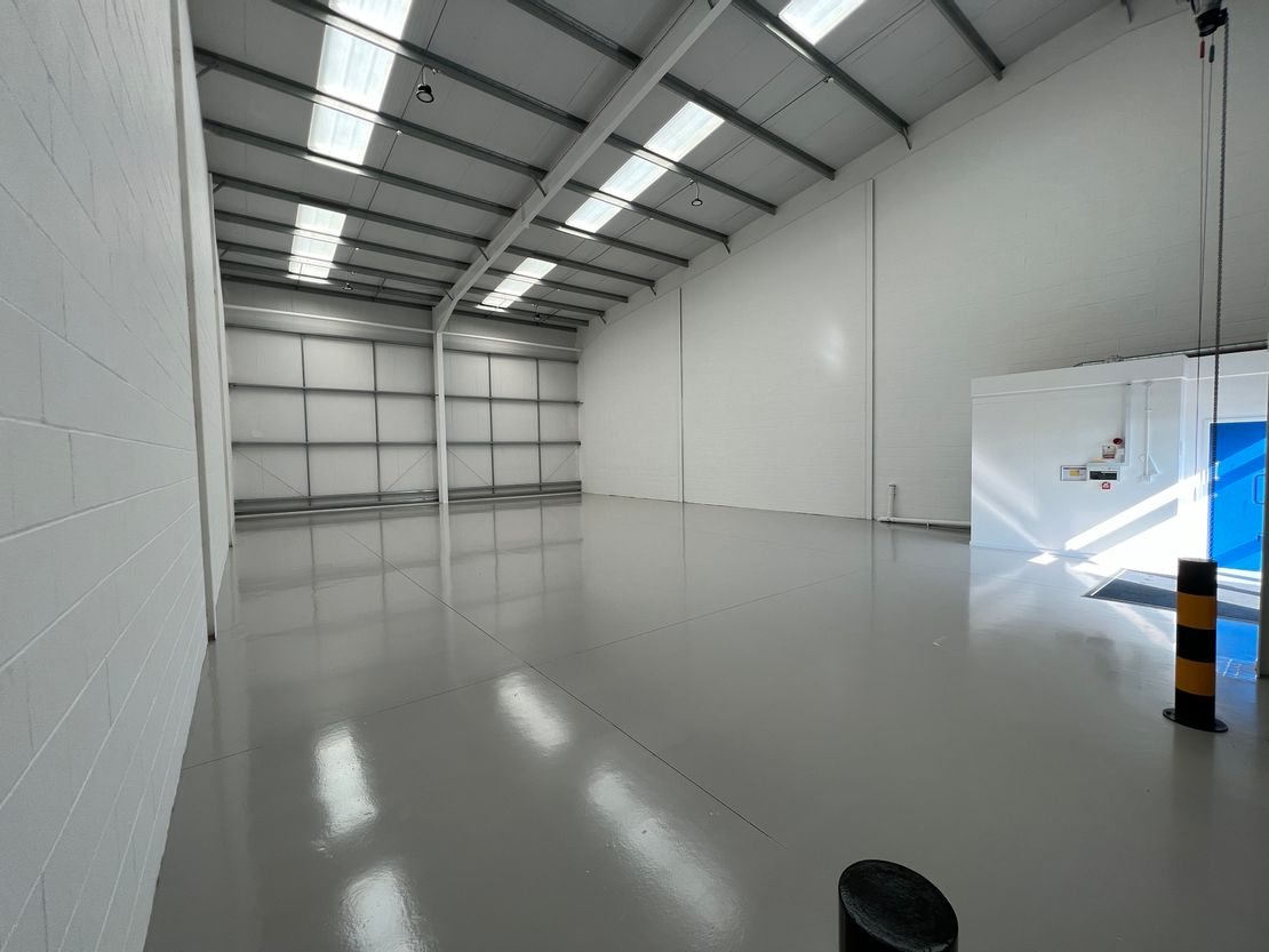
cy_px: 476
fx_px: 477
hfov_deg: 106.2
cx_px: 634
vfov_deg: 89.9
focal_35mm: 13
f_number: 1.8
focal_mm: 1.57
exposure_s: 1/111
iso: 32
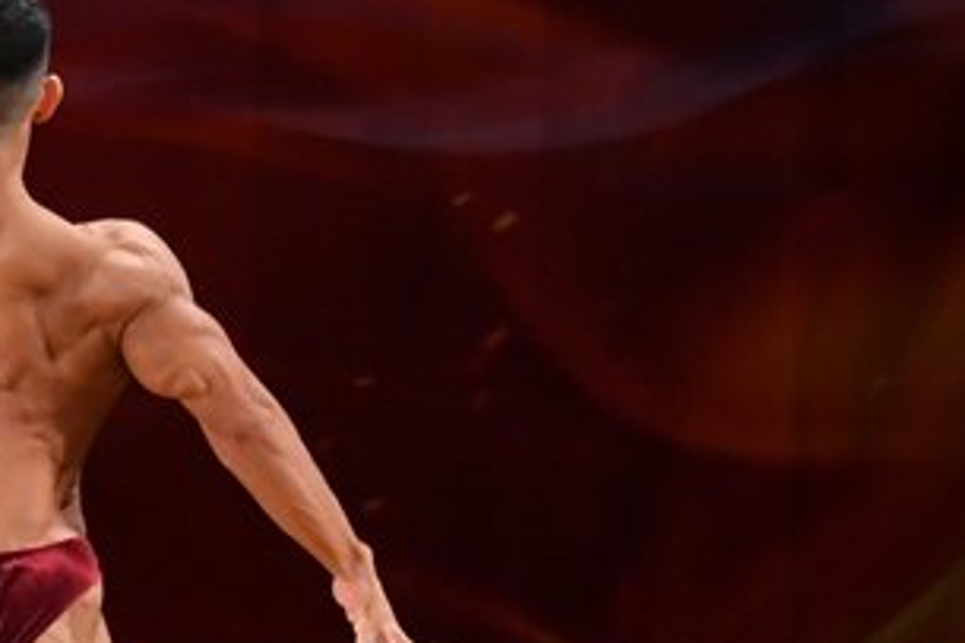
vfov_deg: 2.1
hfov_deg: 3.2
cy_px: 643
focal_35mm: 647
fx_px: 17333
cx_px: -128
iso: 4000
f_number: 5.6
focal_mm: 170
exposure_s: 1/400
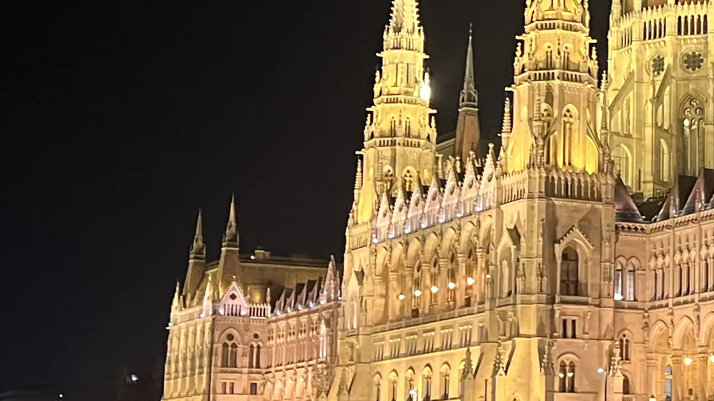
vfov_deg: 12.9
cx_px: 783
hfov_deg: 21.5
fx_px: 1779
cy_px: 185
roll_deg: +0.6
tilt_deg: +9.5
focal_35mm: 94
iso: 400
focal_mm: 5.1
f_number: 1.6
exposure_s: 1/33
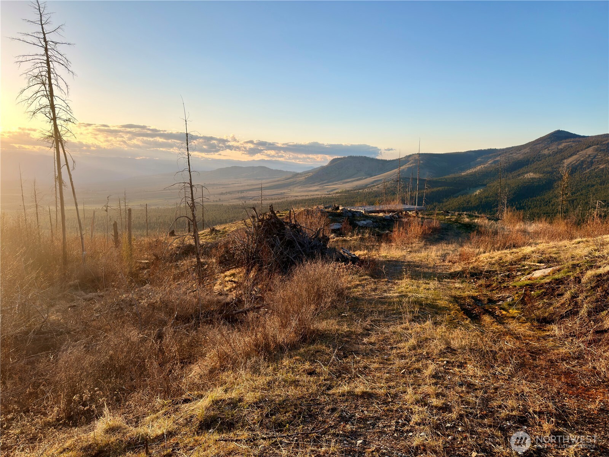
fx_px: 422
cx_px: 304
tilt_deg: -9.3
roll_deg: -0.4
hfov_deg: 71.6
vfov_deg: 56.8
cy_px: 228
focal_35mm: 24
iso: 64
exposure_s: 1/1905
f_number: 1.78
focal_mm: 6.76
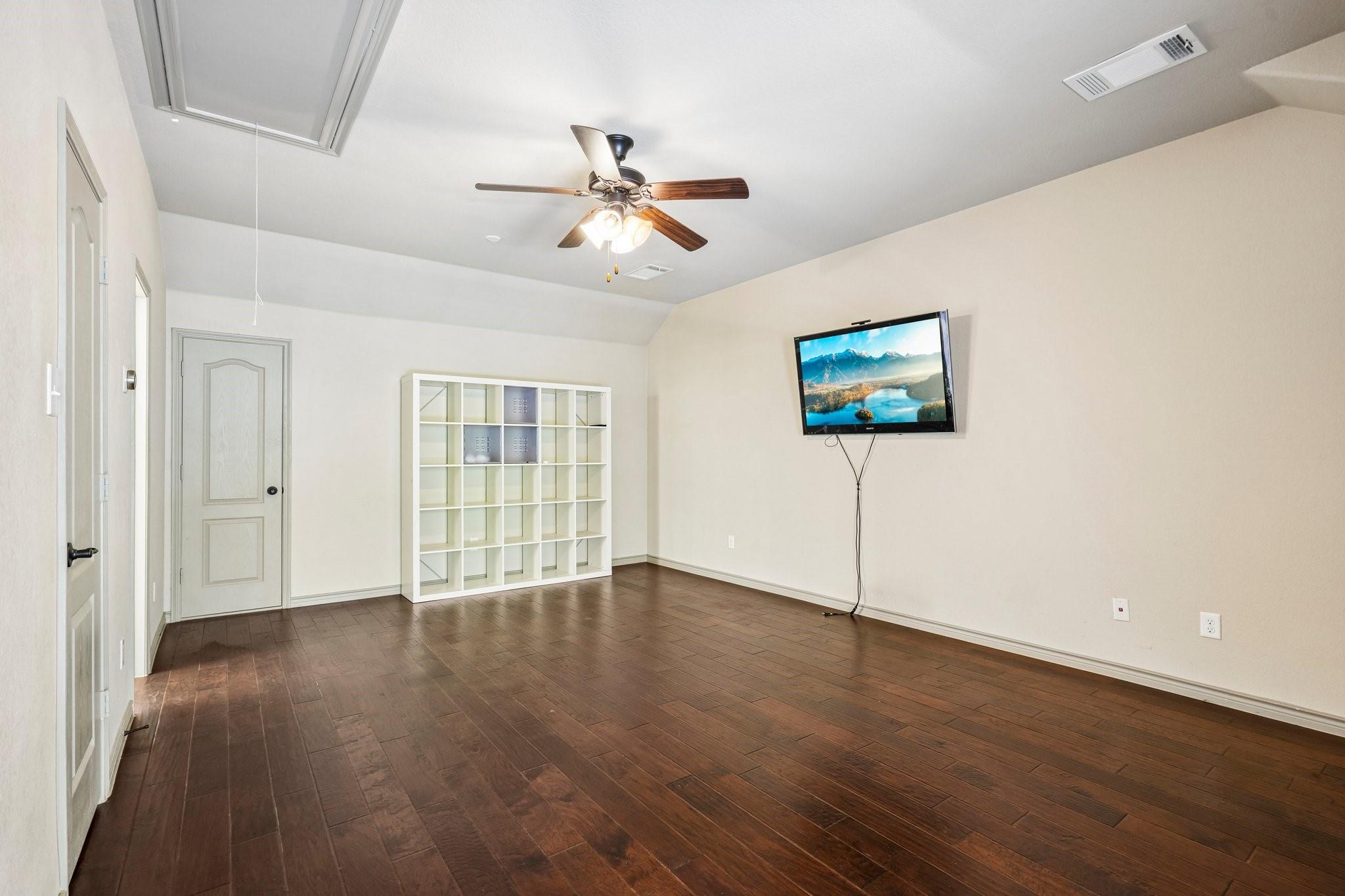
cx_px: 672
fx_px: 598
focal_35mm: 16
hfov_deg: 96.7
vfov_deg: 73.7
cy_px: 448
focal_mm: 16
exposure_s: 1/1.67
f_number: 8
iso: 400
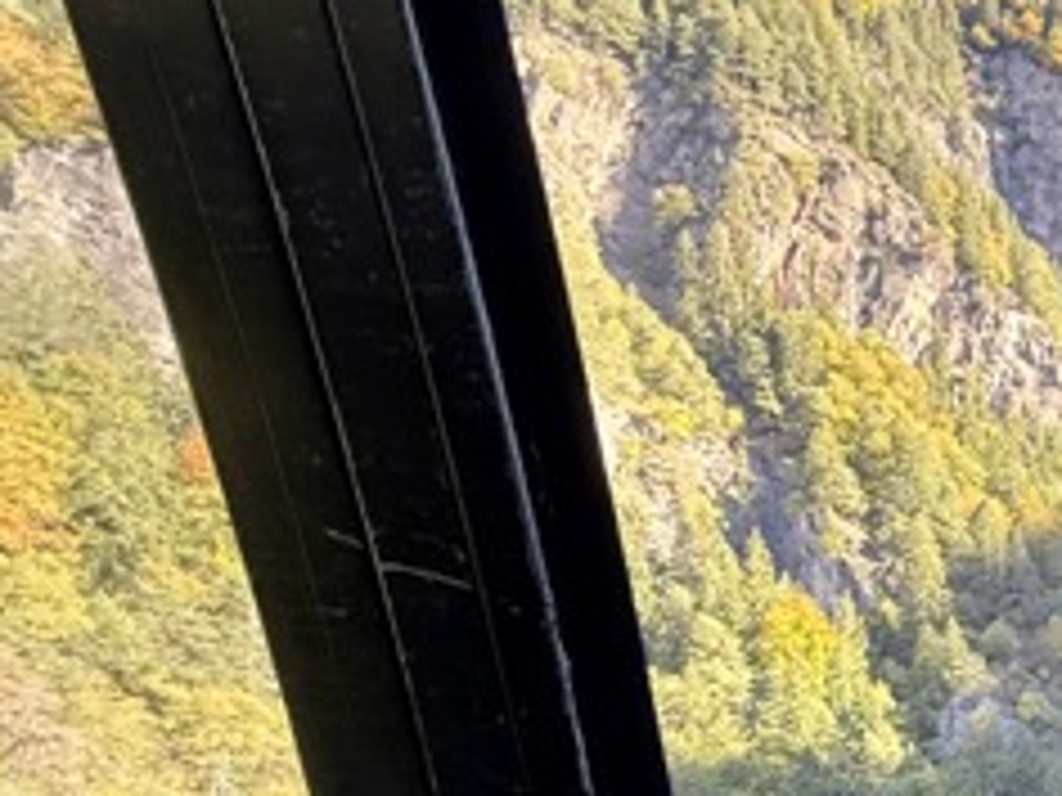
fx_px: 1258
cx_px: 1444
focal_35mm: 41
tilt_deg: -2.0
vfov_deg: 31.1
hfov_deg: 32.0
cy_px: 884
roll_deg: +0.3
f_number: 2.2
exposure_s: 1/99
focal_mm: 2.22
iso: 250
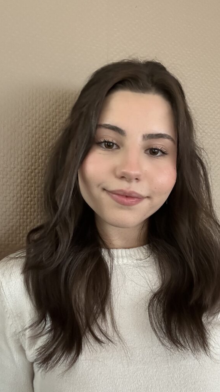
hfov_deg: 35.6
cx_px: 121
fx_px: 342
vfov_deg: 59.5
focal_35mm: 33
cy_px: 196
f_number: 1.9
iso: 320
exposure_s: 1/50
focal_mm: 2.69
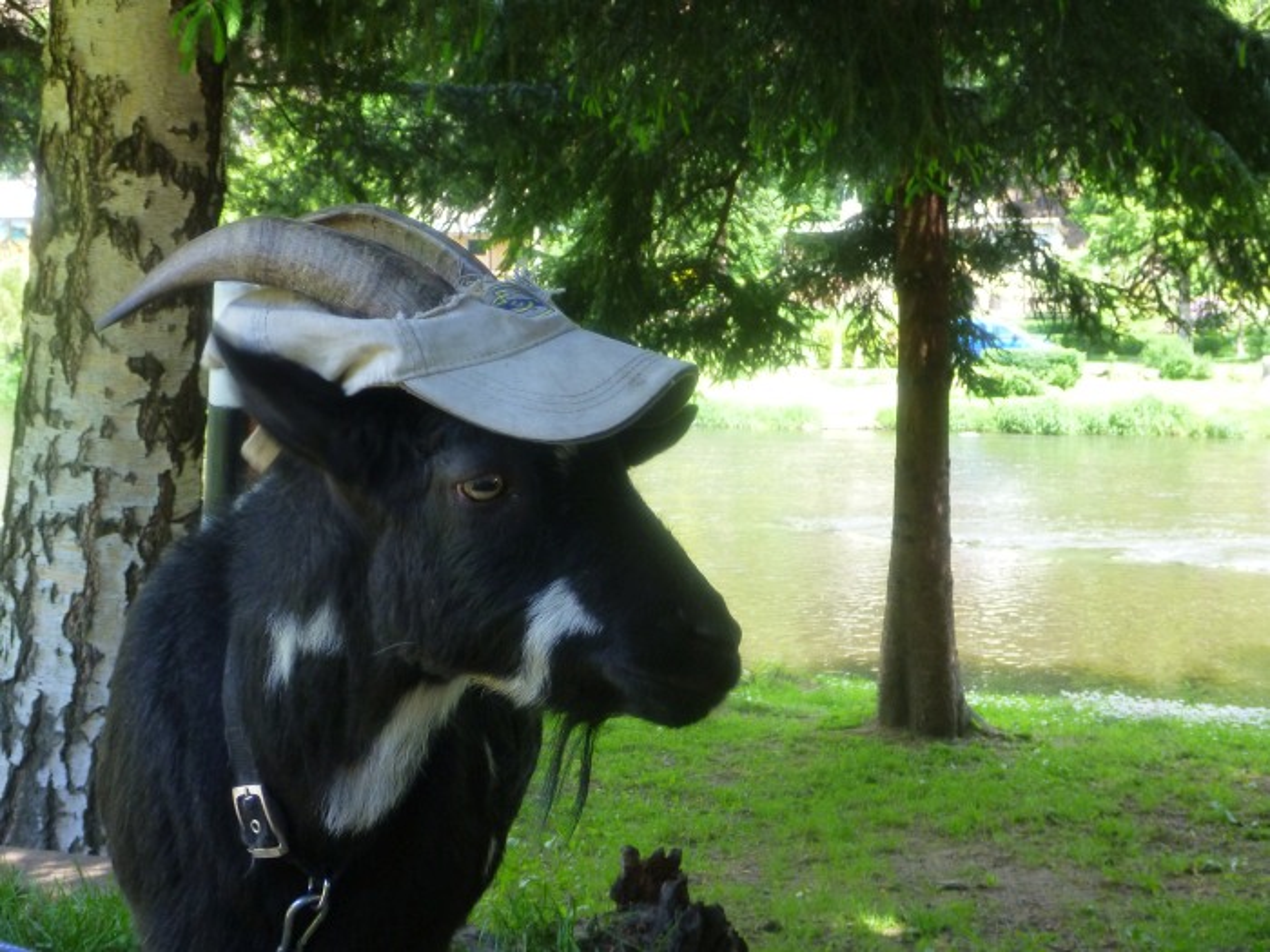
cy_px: 476
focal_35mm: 51
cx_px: 635
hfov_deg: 37.5
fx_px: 1871
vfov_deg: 28.6
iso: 320
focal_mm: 9.1
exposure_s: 1/80
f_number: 4.7
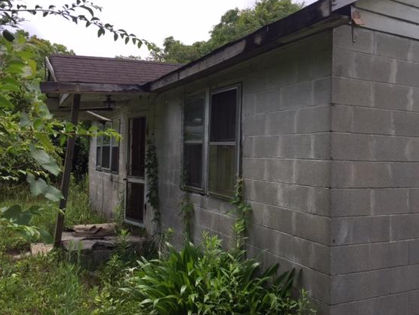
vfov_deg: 43.0
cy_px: 153
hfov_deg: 55.3
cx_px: 217
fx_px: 400
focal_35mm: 33
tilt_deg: +2.9
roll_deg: -1.2
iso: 32
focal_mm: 4.15
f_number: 2.2
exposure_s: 1/842
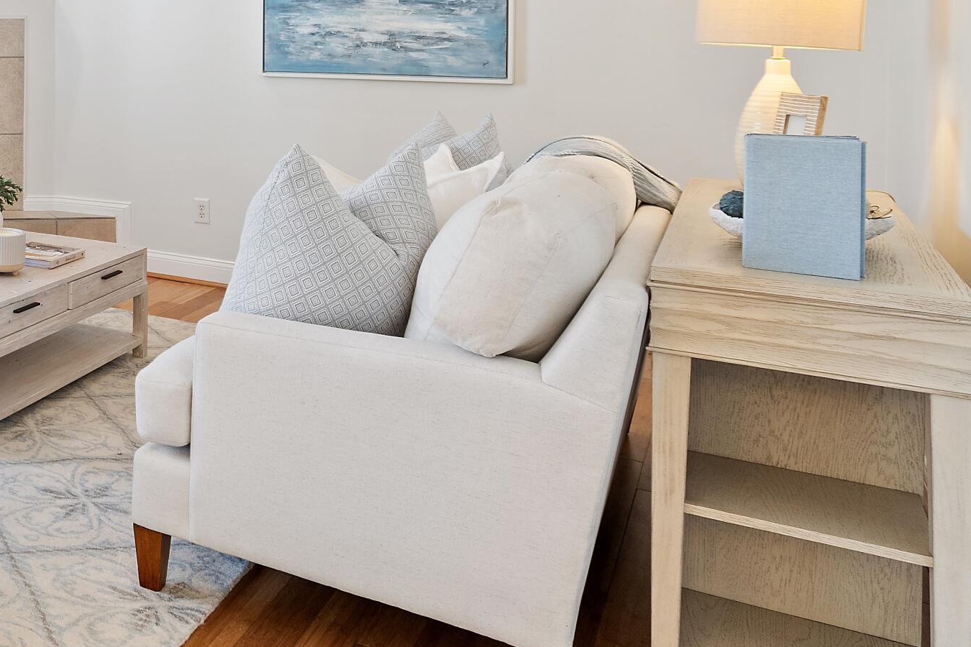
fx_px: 1079
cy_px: 47
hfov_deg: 39.5
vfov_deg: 31.6
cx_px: -99
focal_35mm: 40
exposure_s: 1/3
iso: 100
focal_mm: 12
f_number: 4.8
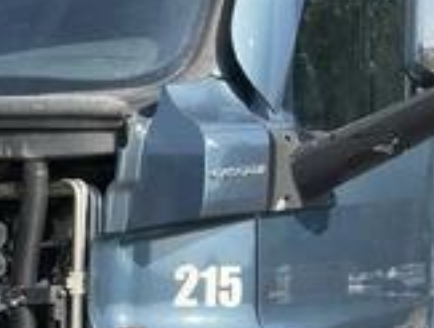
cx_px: -35
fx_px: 892
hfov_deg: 25.5
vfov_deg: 20.1
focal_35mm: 71
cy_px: 341
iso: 25
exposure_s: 1/514
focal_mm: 3
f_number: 1.8
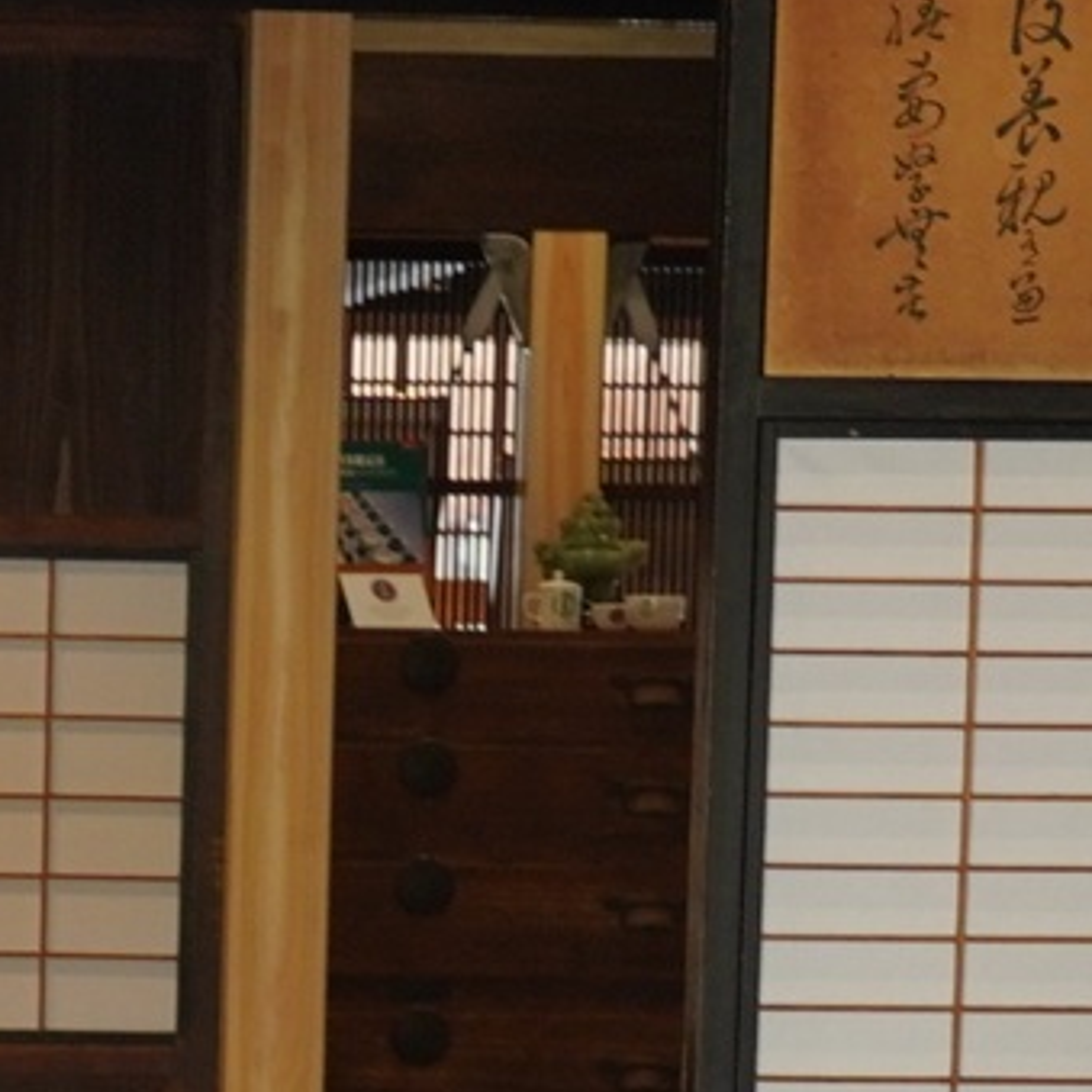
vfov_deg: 8.4
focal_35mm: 200
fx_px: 7126
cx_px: -171
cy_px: 1955
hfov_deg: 8.7
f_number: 4
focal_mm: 25
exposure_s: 1/60
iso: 320
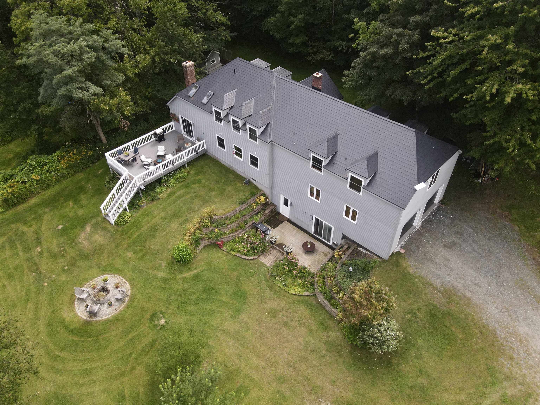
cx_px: 270
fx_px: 374
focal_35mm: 24
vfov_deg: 56.8
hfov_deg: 71.6
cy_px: 202
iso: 570
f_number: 2.8
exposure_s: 1/12.5
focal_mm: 4.5
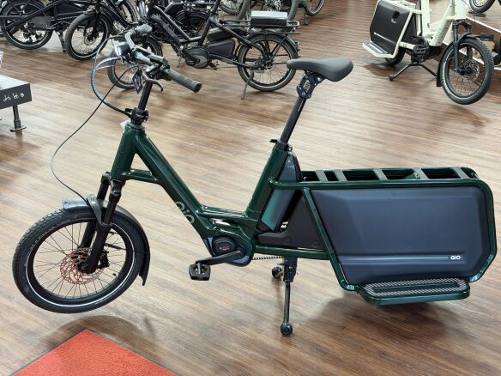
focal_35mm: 48
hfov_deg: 39.7
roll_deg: +0.1
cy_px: 188
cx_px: 250
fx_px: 695
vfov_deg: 30.3
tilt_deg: -23.9
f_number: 1.78
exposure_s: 1/50
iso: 160
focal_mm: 6.76
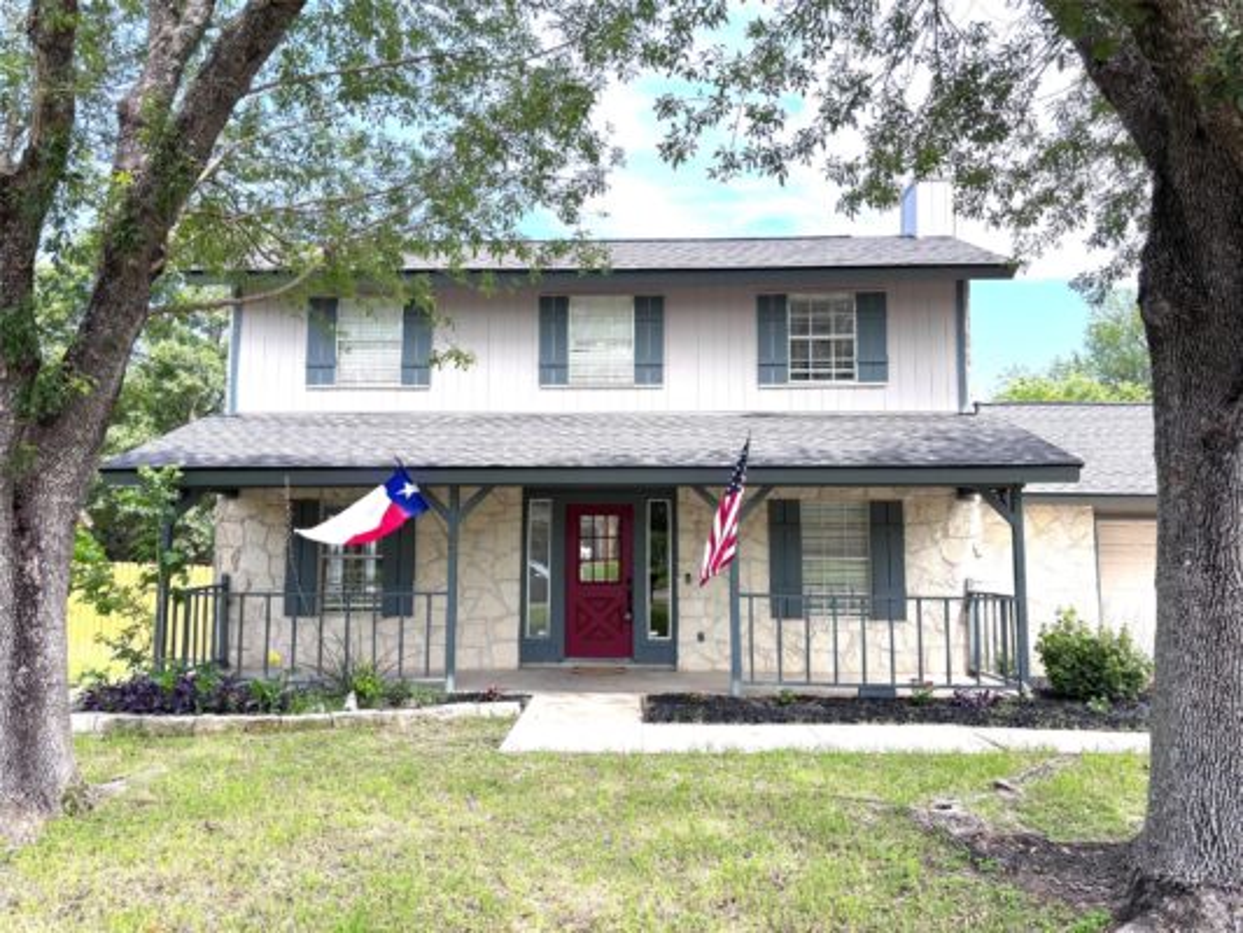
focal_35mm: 26
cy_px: 466
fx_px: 934
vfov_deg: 53.1
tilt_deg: +5.0
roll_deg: -0.4
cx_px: 622
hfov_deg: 67.3
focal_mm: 5.96
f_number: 1.6
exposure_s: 1/811
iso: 50
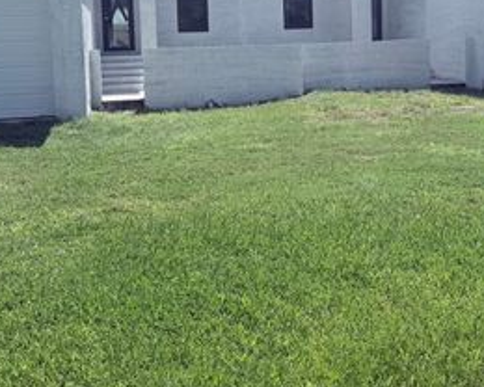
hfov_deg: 41.1
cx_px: 231
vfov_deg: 32.6
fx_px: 645
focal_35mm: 45
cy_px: 85
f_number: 1.78
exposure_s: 1/6711
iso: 80
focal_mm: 6.76
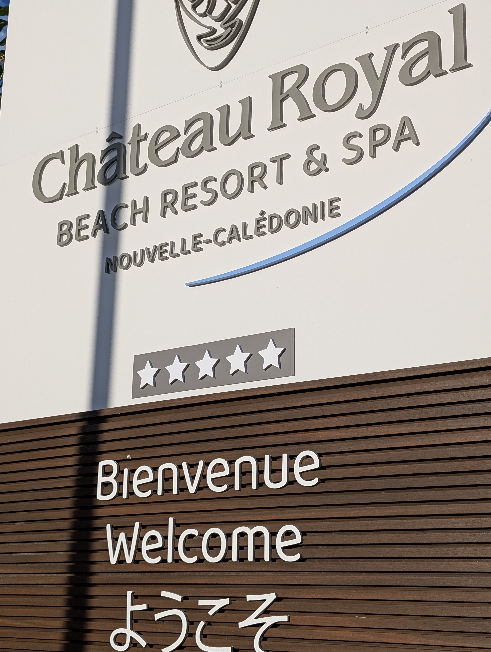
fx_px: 924
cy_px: 326
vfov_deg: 38.9
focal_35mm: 49
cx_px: 246
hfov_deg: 29.7
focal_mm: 6.9
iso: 27
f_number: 1.68
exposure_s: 1/2012
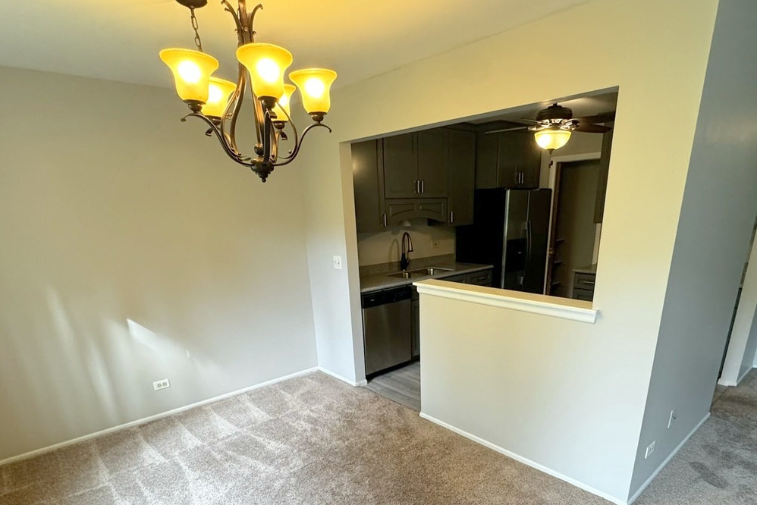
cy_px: 369
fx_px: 442
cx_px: 411
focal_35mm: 21
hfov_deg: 81.0
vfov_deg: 57.0
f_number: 2.2
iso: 320
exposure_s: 1/120
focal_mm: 2.22
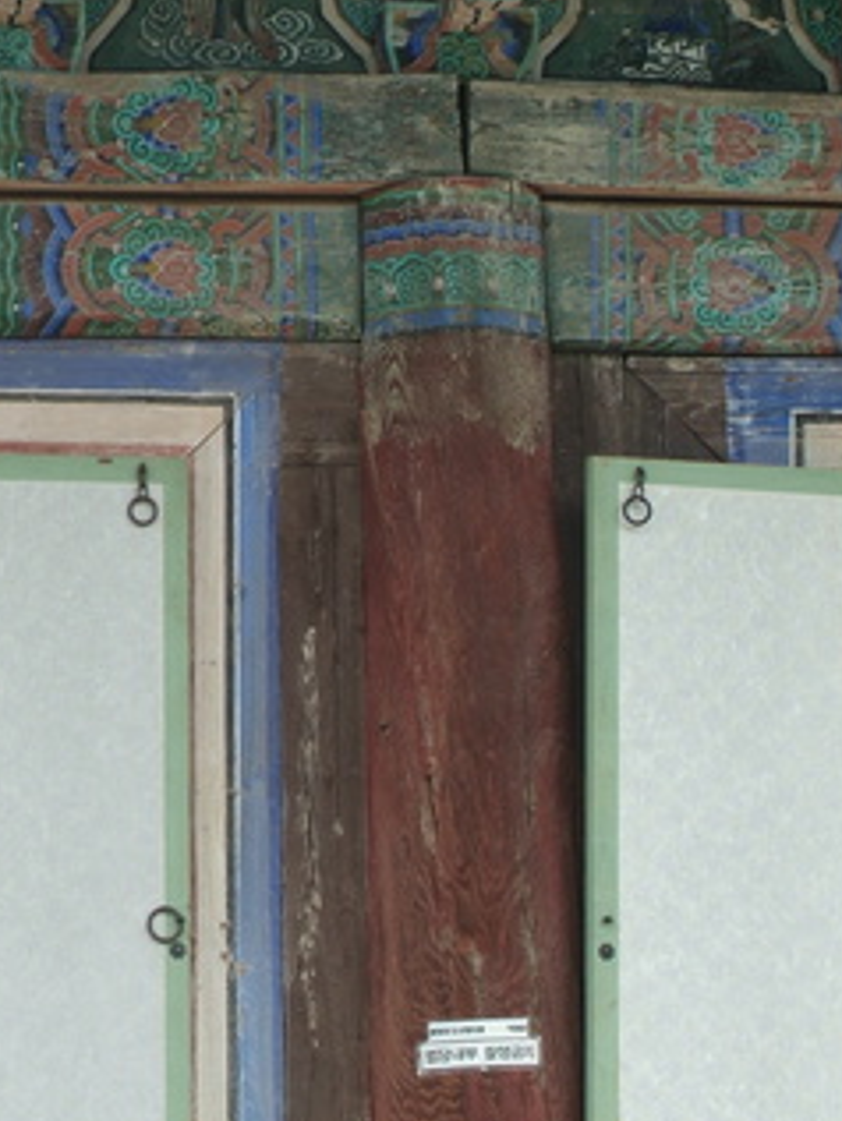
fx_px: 8265
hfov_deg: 5.8
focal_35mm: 255
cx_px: -175
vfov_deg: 7.8
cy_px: 672
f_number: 6.7
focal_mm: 80
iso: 400
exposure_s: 1/125
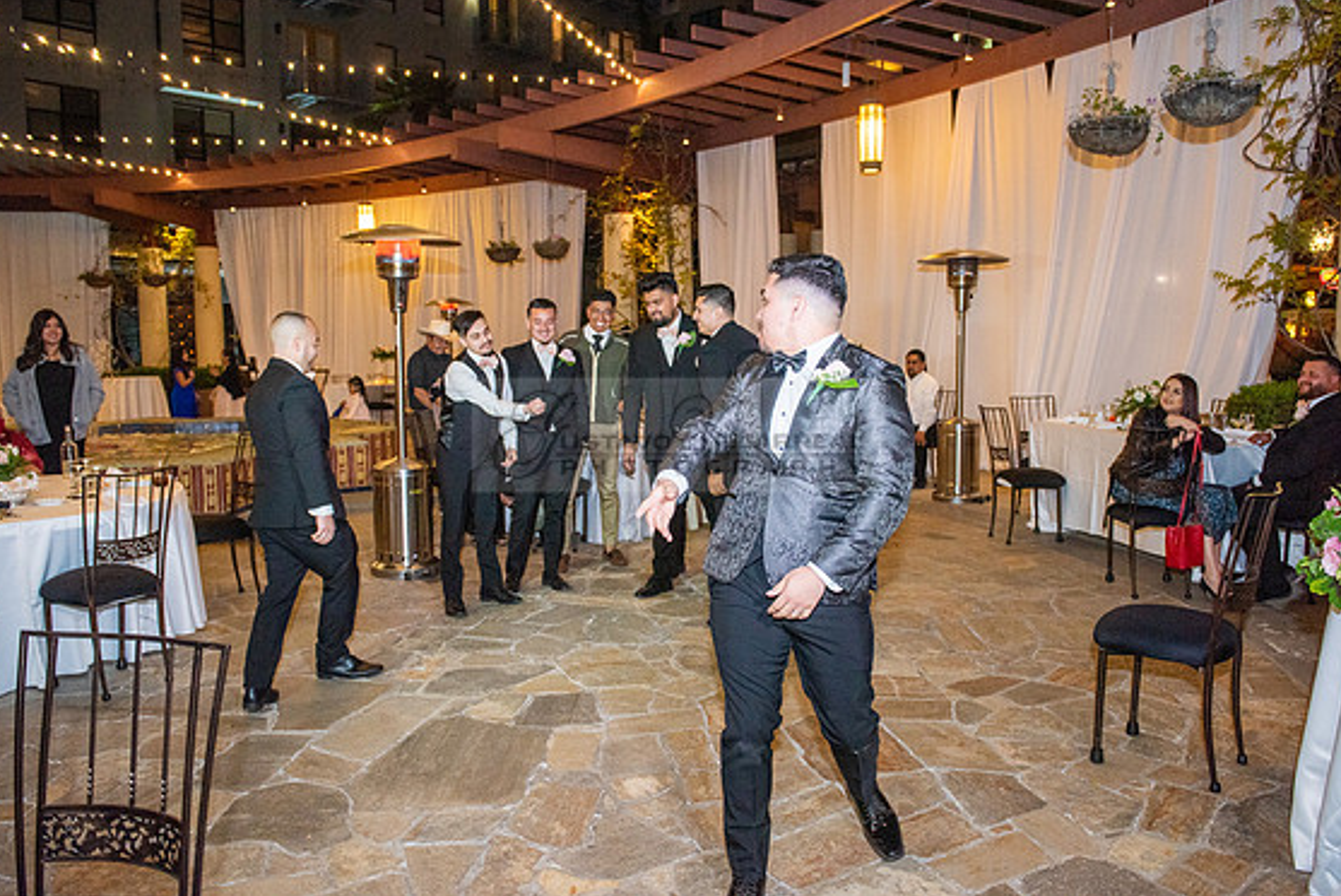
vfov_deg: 51.3
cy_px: 435
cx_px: 681
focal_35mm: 25
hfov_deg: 71.5
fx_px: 932
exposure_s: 1/160
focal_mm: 24
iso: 1600
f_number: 4
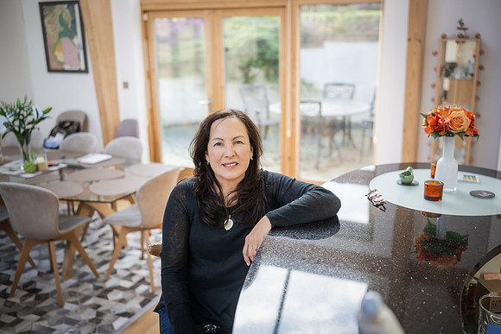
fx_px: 487
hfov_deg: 54.4
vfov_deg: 37.9
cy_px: 167
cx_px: 250
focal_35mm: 35
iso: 1000
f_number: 2
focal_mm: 35
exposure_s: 1/800
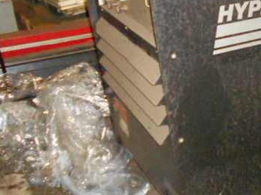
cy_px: 59
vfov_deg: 24.2
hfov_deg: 29.3
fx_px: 452
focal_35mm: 60
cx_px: 282
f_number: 3.2
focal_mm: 4.6
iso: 1000
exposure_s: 1/25
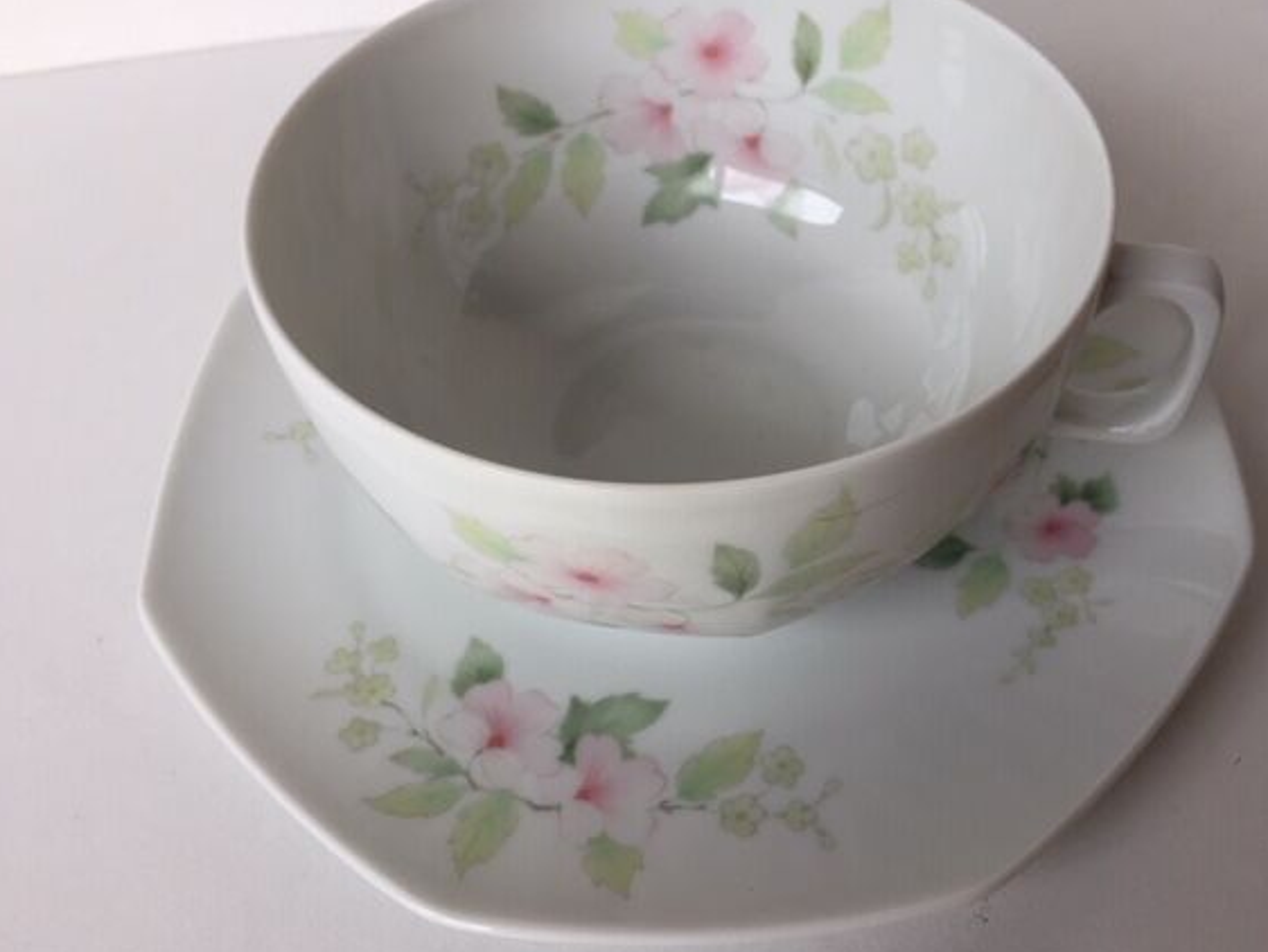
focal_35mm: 33
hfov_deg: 55.2
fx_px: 1209
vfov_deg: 43.0
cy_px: 458
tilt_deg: -51.6
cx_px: 699
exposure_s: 1/100
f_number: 2.2
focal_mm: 4.15
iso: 32
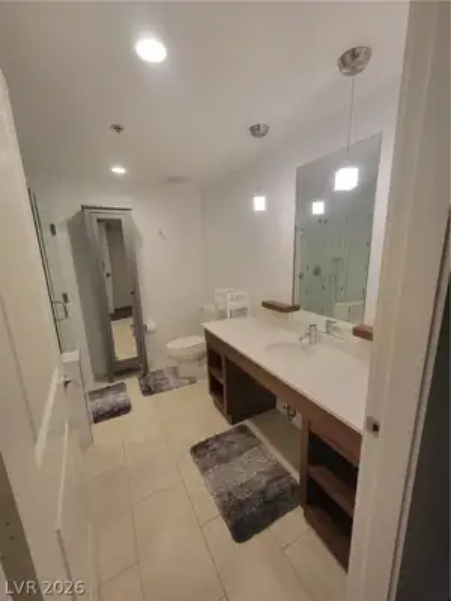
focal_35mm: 13
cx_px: 226
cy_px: 300
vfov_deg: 106.2
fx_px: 226
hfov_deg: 89.9
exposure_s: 1/60
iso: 160
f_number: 2.2
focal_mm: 2.2
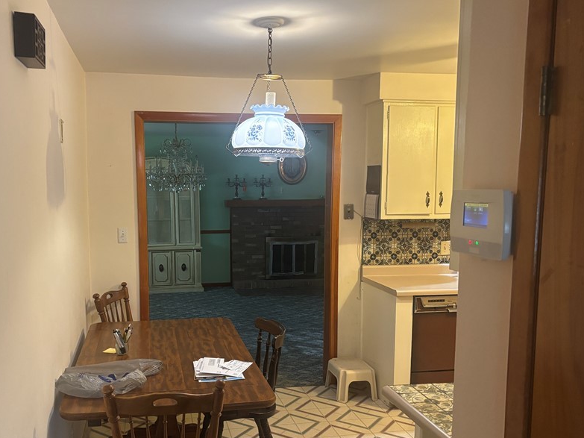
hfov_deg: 53.6
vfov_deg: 41.7
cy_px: 251
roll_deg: -0.1
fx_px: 574
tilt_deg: -7.6
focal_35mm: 34
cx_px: 235
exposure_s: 1/60
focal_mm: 5.96
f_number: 1.6
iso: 400
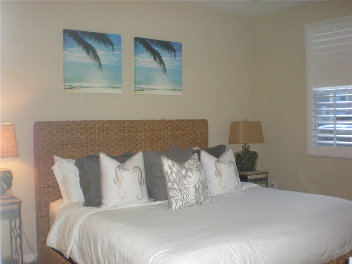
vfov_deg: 37.7
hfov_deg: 49.0
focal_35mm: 38
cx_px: 176
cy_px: 132
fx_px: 386
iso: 297
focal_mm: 6.3
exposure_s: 1/60
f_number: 3.1
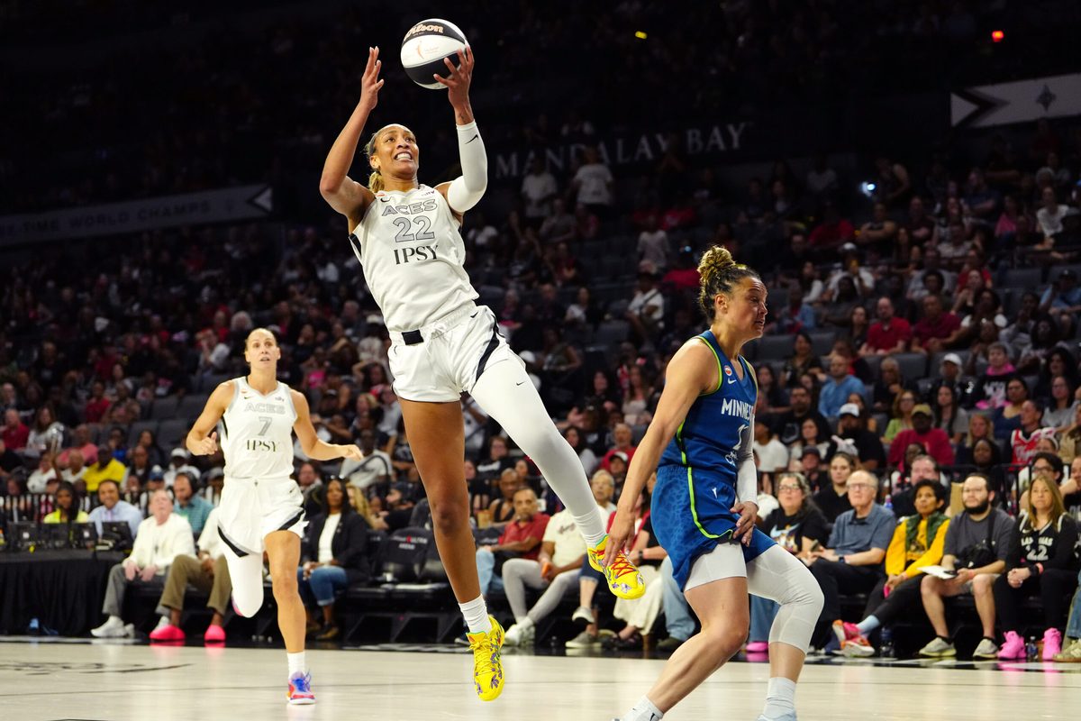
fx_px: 2342
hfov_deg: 26.0
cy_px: 360
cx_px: 540
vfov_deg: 17.5
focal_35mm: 78
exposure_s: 1/1600
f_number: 3.2
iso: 5000
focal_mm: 78
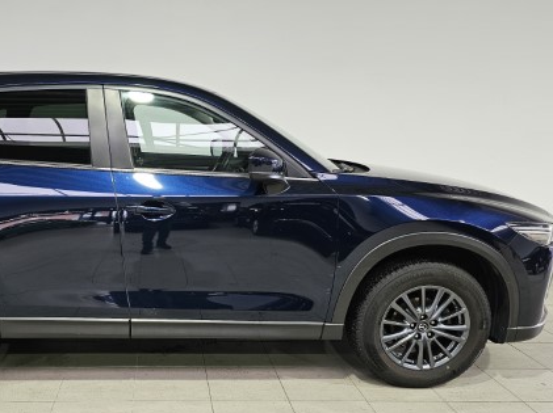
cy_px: 262
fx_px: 559
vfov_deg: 40.3
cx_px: 164
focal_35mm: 35
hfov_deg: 51.2
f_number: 1.7
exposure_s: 1/190
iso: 160
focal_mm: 6.3
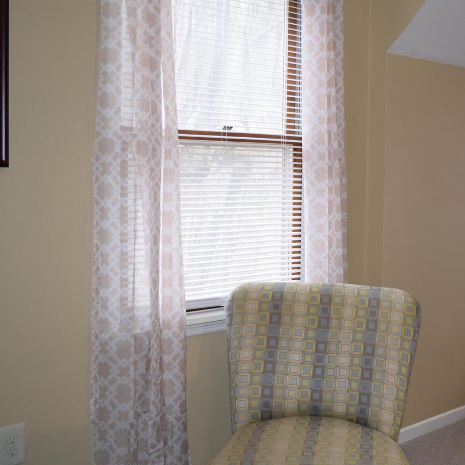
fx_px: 821
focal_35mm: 54
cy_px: 233
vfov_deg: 31.6
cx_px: 348
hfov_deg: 31.1
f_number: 5
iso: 800
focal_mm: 28
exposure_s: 1/100
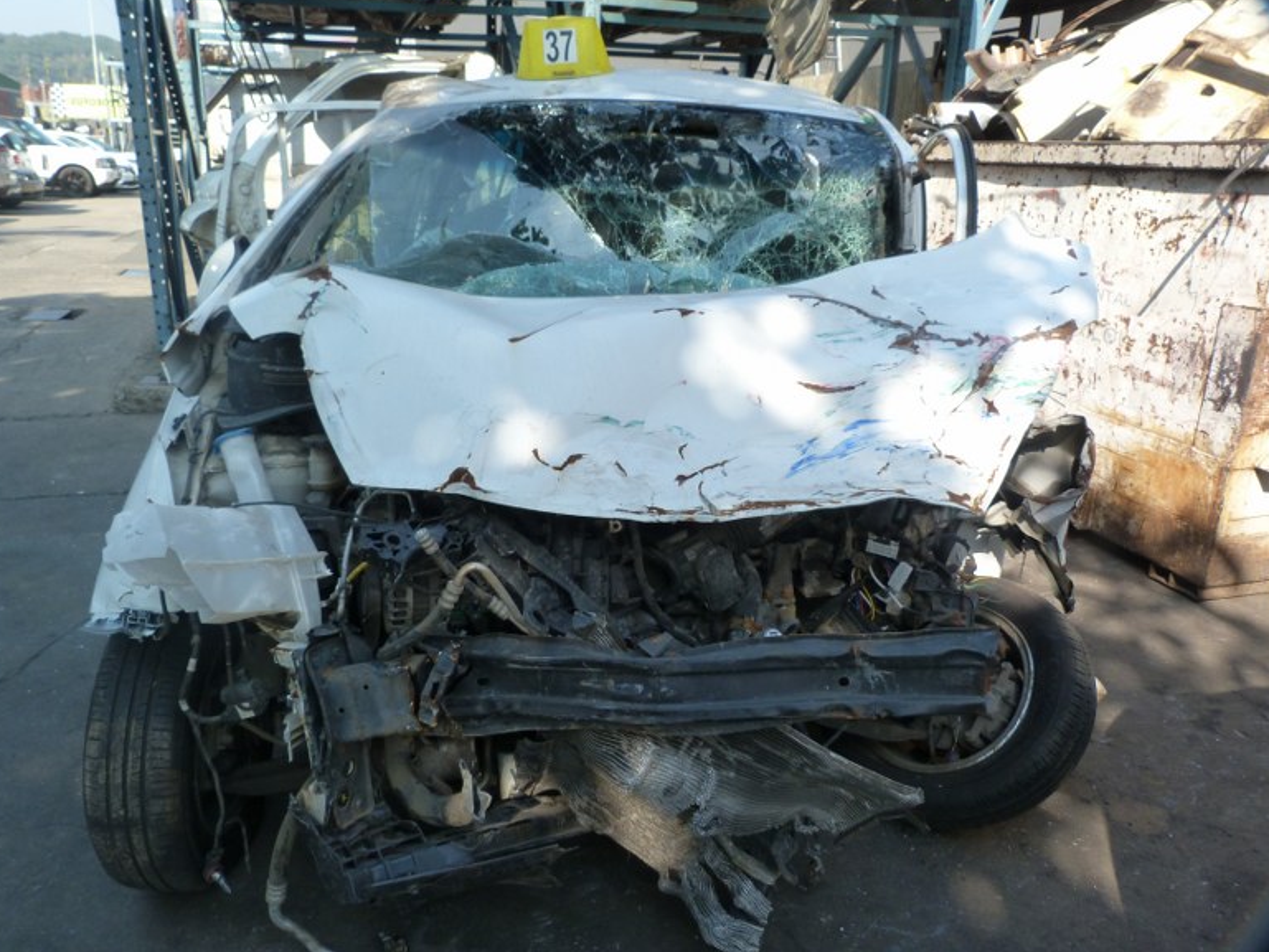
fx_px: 953
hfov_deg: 67.3
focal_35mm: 26
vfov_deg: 53.1
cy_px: 472
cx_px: 622
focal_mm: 4.5
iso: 125
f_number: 4
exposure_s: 1/200
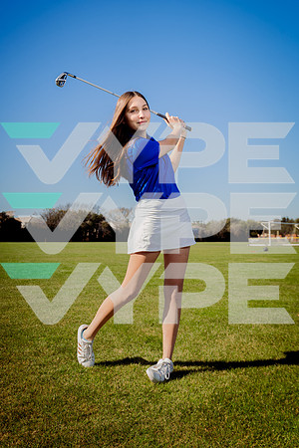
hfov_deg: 38.9
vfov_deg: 55.8
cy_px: 224
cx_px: 150
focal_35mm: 34
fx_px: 424
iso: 125
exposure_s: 1/250
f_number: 5.6
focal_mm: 34
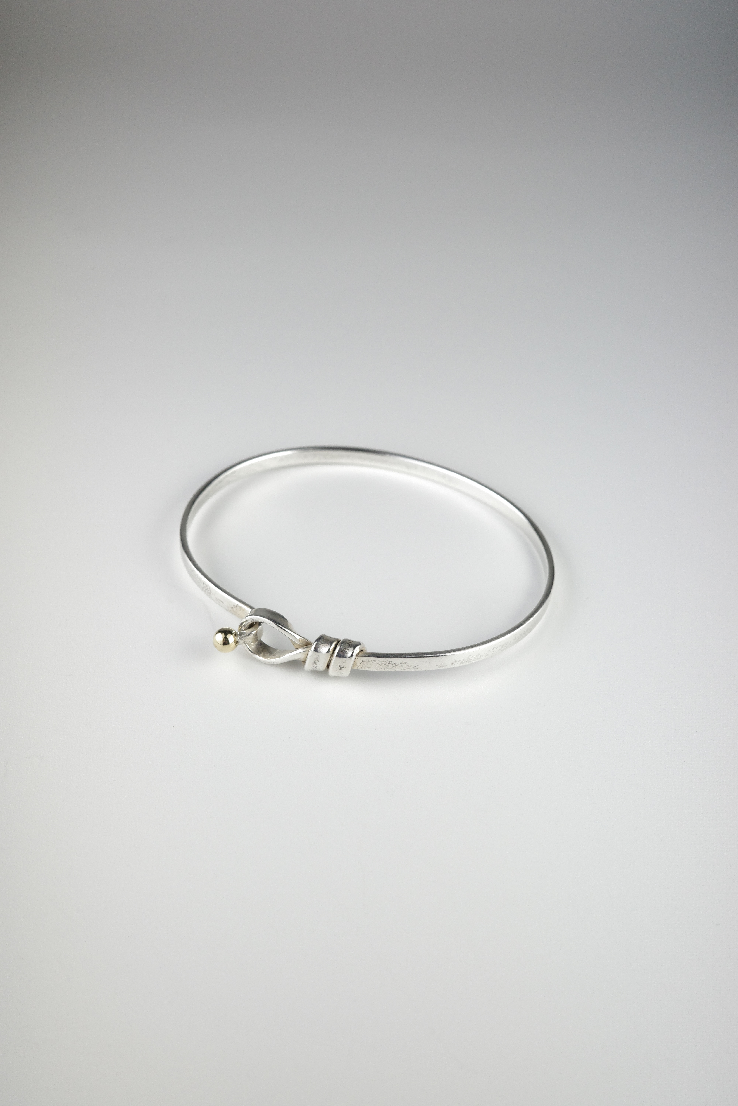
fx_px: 1230
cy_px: 553
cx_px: 369
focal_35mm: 40
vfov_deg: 48.5
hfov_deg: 33.4
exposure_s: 1/200
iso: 1000
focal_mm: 26
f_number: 7.1
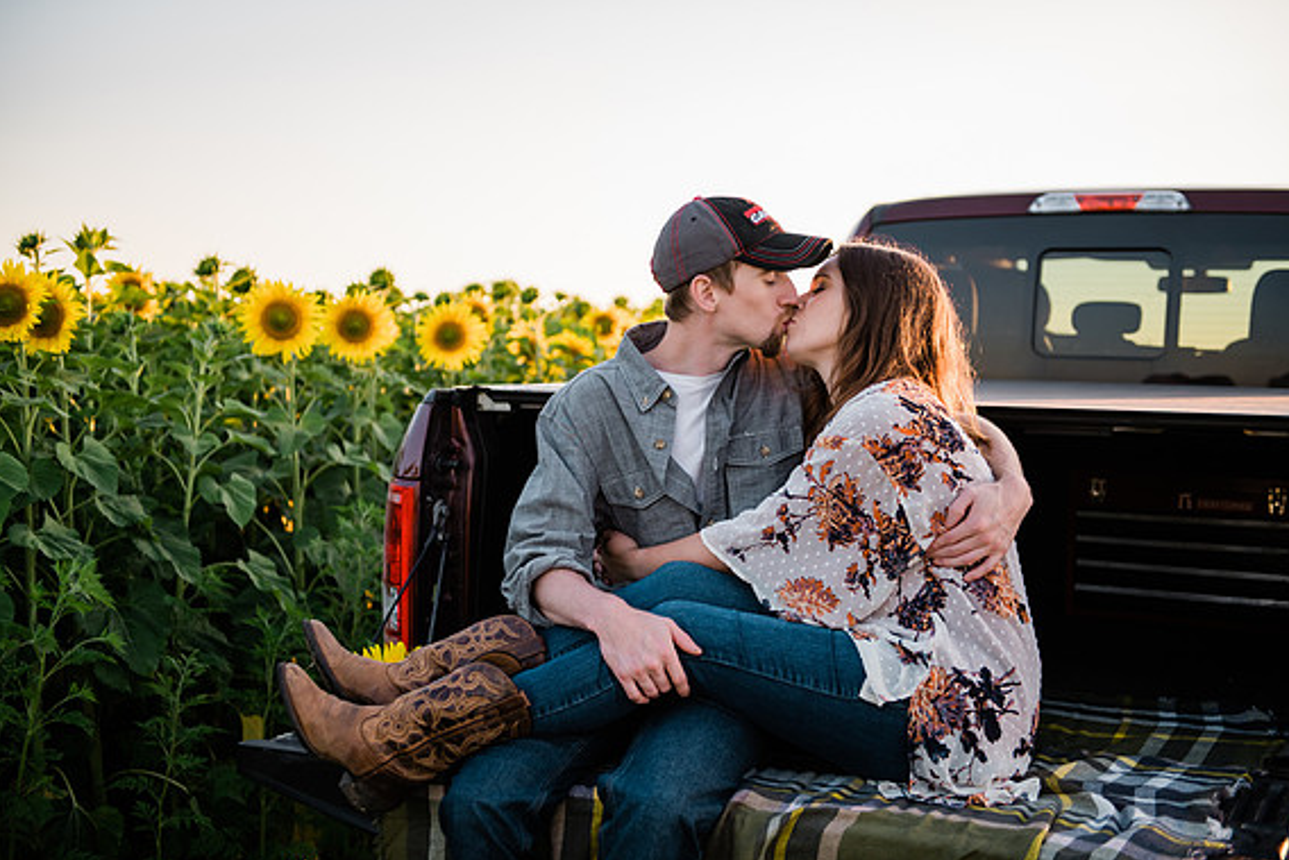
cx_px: 649
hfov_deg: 40.3
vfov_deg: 27.5
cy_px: 437
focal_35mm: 49
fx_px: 1755
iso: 320
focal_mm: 48
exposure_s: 1/400
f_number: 2.8
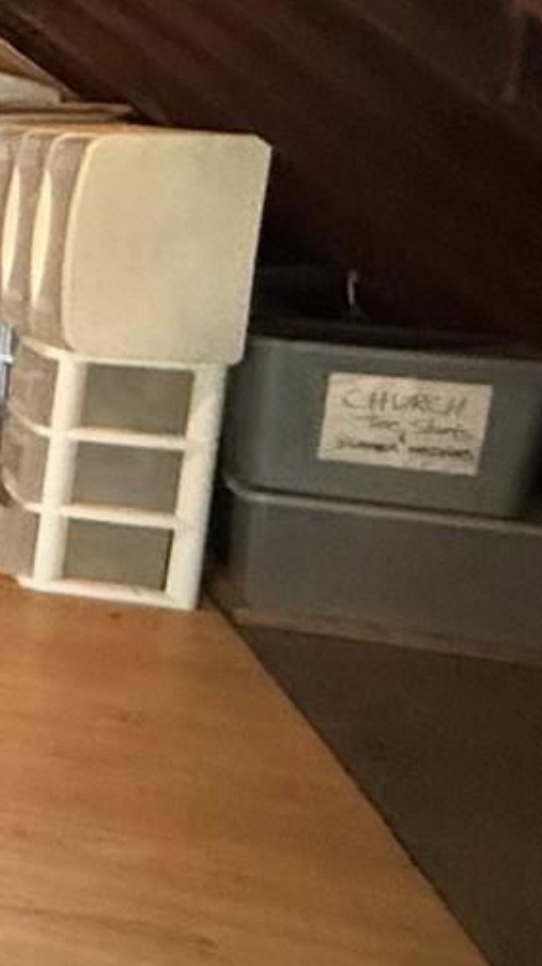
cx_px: -1099
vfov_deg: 33.4
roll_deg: +0.0
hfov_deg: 11.3
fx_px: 1586
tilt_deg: -7.7
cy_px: 293
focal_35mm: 62
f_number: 2.2
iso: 1000
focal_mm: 2.22
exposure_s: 1/40
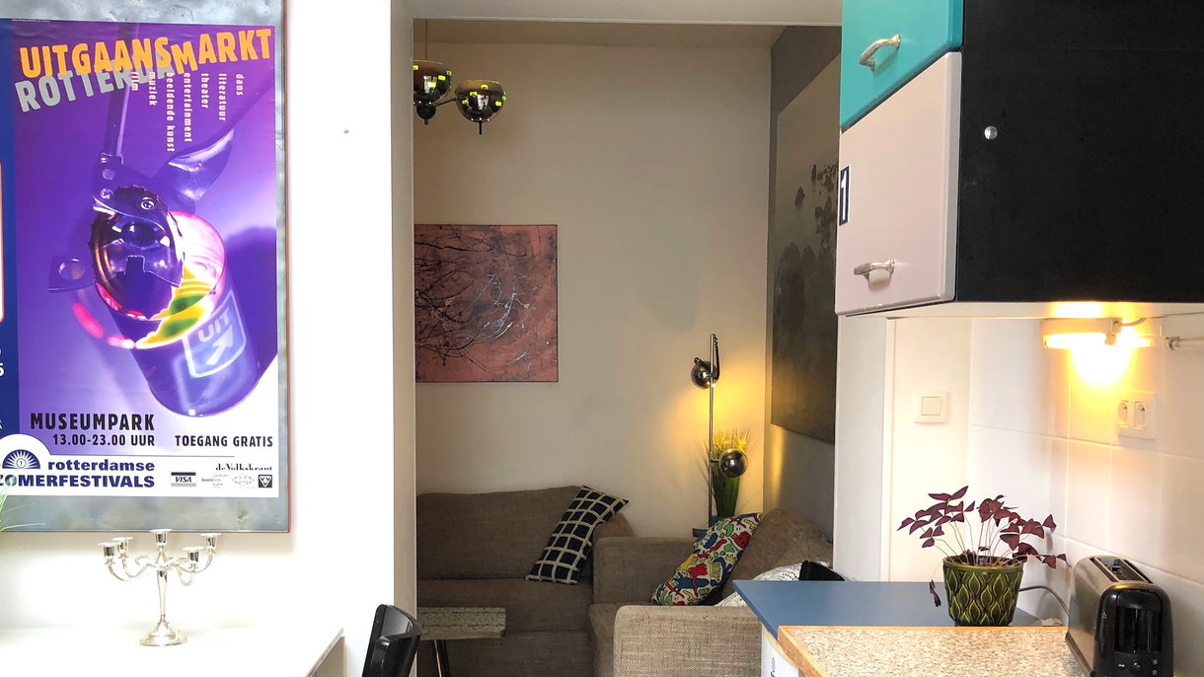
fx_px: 1277
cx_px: 624
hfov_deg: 50.5
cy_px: 436
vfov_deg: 29.5
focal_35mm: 40
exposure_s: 1/33
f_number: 1.8
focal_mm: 3.99
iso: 25
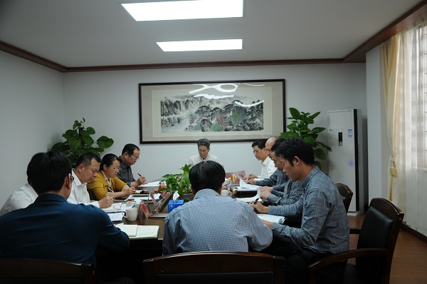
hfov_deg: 59.6
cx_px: 214
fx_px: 373
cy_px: 142
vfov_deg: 41.6
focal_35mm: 32
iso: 250
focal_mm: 21
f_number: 3.8
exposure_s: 1/50
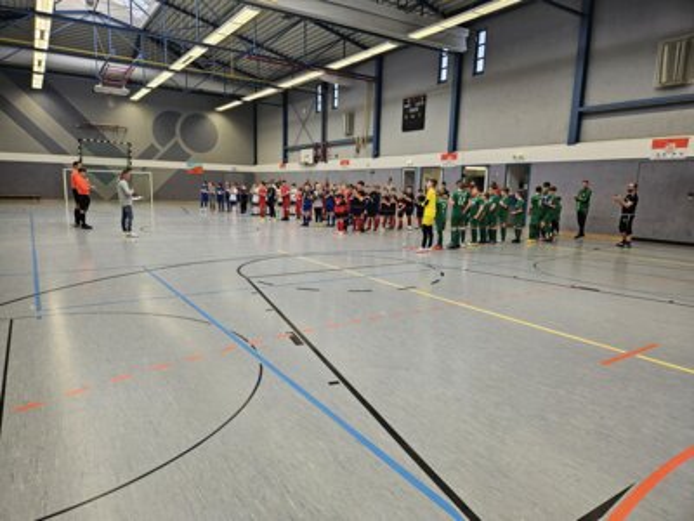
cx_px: 347
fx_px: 461
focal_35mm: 23
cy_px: 260
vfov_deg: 58.9
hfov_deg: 73.9
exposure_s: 1/50
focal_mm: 5.4
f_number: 1.8
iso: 40
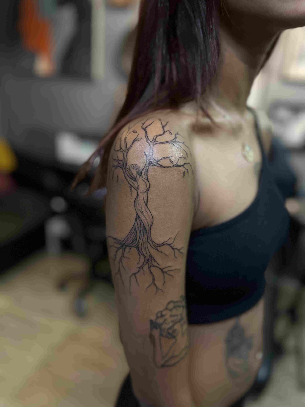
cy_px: 204
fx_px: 305
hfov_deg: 53.1
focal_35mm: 26
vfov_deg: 67.3
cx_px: 152
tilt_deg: -22.9
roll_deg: -6.0
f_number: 1.6
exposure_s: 1/50
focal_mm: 5.1
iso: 160
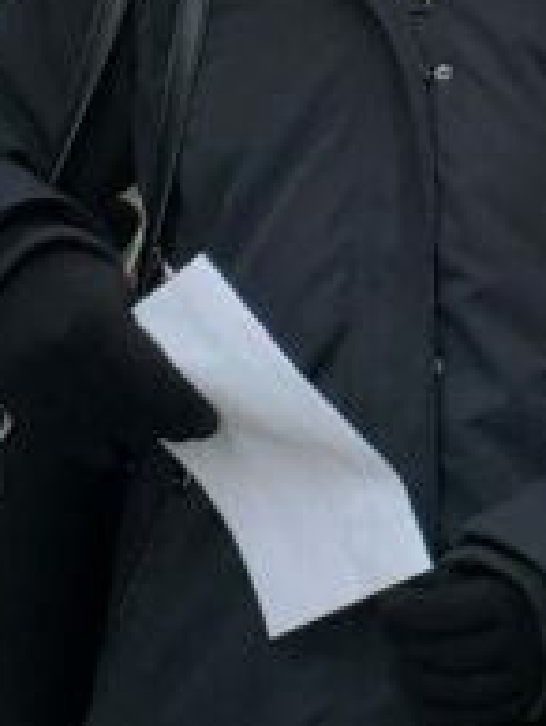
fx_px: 2875
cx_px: 632
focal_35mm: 137
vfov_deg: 13.7
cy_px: -266
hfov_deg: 10.7
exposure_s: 1/166
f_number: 2.4
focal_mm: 4.3
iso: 50
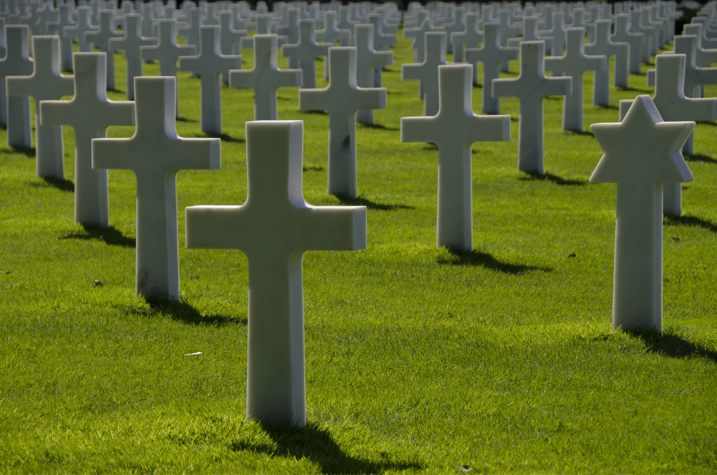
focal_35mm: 158
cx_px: 358
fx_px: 3130
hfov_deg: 13.1
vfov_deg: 8.7
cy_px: 238
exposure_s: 1/500
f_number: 7.1
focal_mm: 105
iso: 400
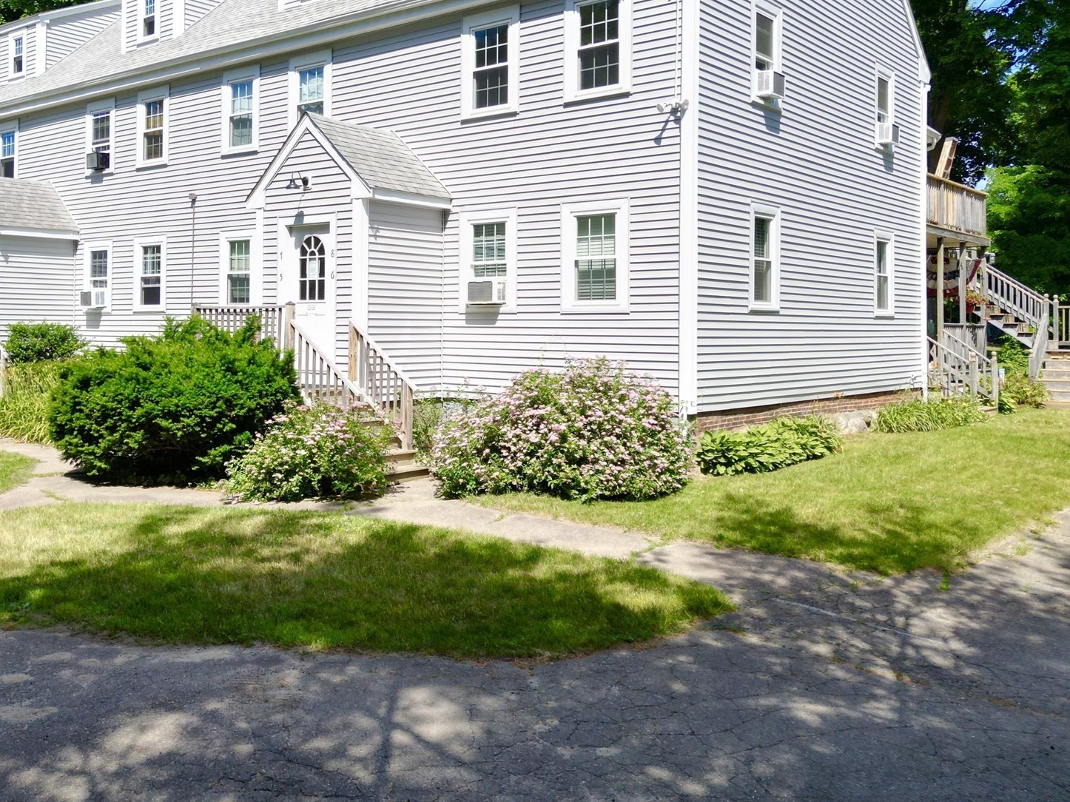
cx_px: 457
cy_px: 306
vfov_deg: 41.5
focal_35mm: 34
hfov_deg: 53.8
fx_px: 1051
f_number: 1.7
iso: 100
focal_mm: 6.72
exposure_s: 1/2000
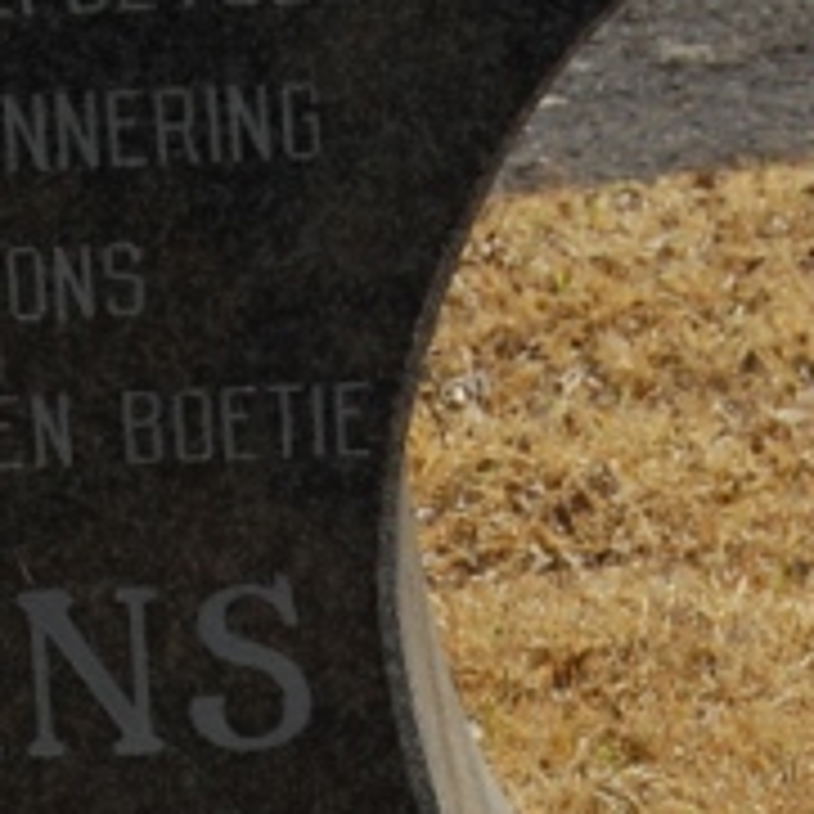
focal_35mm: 187
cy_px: 1068
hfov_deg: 9.3
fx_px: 4975
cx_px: 216
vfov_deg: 9.2
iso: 400
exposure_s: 1/1000
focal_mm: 26
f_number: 7.1
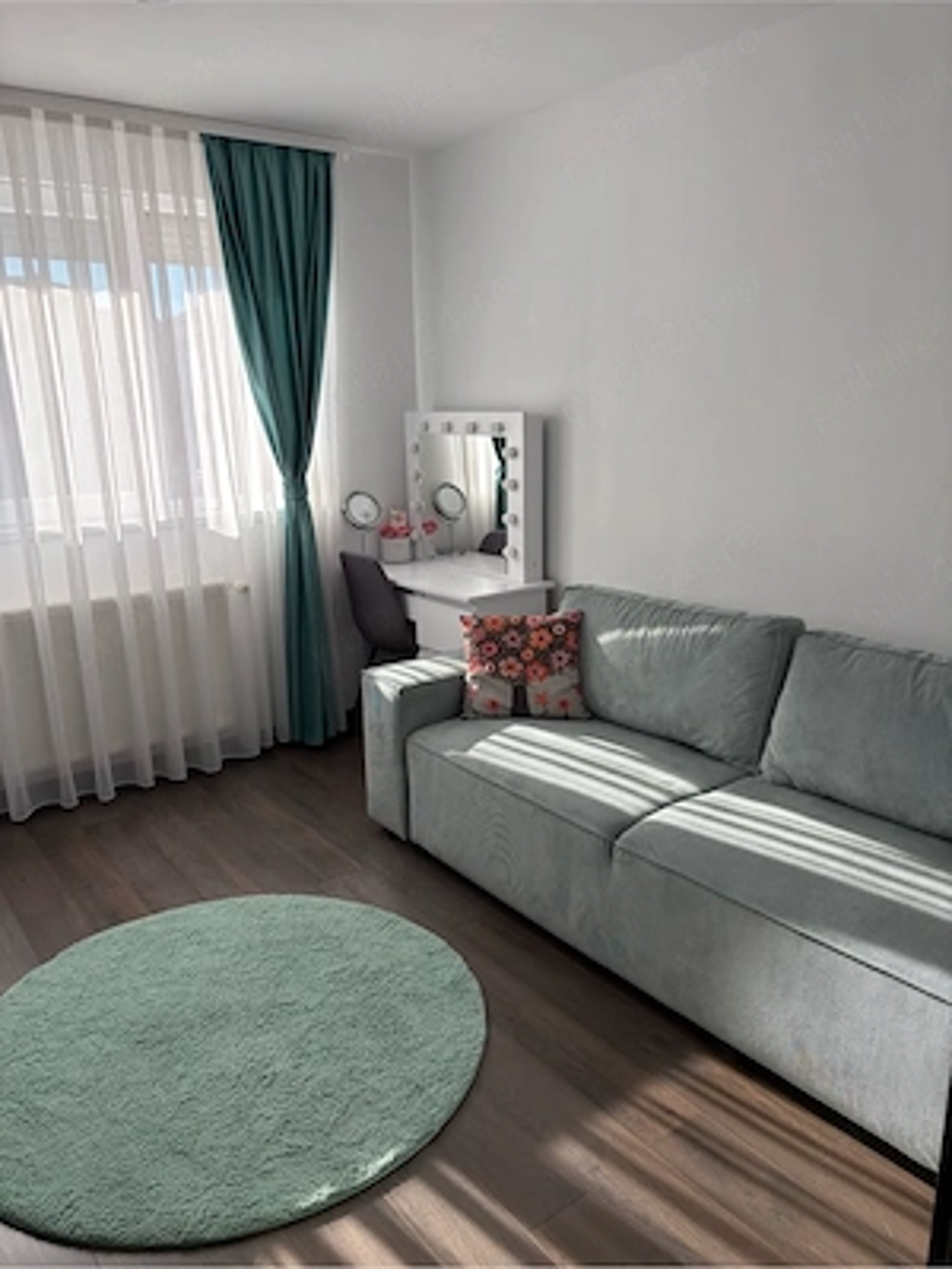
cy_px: 634
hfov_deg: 53.1
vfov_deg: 67.3
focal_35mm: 26
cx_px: 476
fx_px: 953
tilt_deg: -13.2
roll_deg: +0.6
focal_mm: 5.96
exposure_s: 1/450
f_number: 1.6
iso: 64
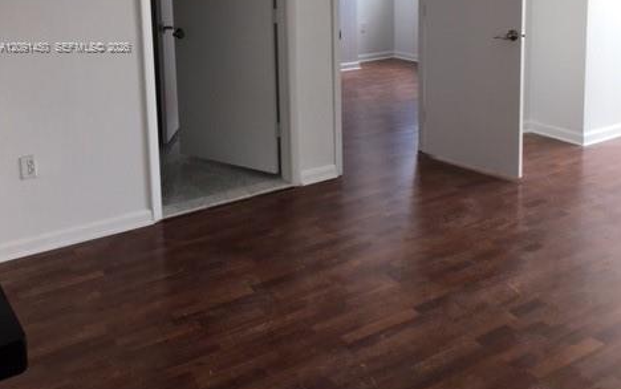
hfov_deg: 47.2
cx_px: 316
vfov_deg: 29.5
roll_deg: +0.7
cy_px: 48
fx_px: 711
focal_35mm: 42
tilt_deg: -8.3
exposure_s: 1/40
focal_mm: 4.15
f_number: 2.2
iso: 25
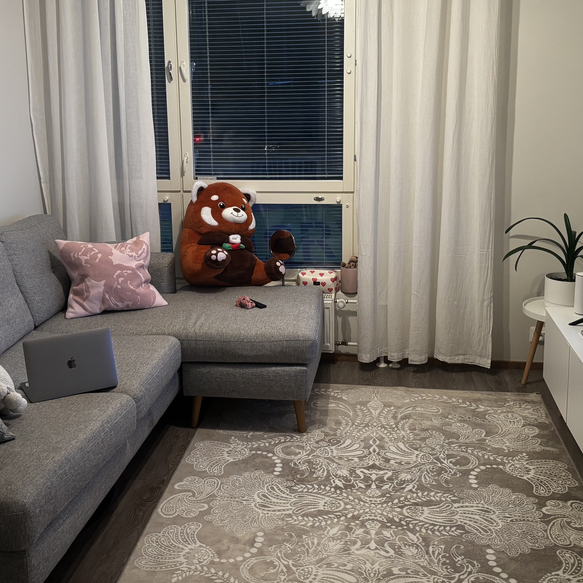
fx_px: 781
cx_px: 269
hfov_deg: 40.9
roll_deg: +0.6
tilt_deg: -11.3
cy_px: 230
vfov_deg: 40.7
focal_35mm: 41
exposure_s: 1/50
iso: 200
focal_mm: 5.96
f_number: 1.6
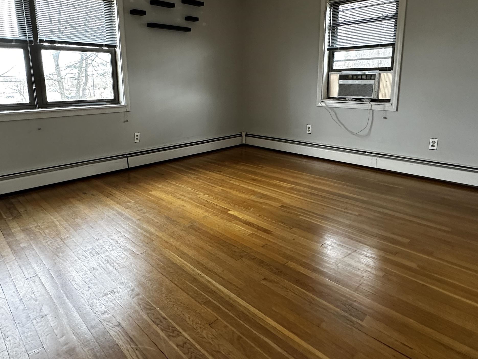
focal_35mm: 23
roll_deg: +0.6
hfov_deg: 73.9
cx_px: 225
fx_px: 318
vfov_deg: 58.4
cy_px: 142
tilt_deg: -10.7
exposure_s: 1/120
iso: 250
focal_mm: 2.22
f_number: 2.2
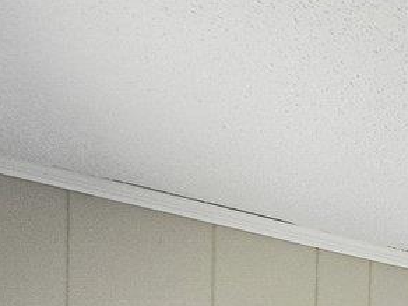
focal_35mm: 101
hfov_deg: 9.6
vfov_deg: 11.7
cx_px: 1427
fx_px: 1190
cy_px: 759
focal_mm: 10
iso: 400
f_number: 8
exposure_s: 1/10
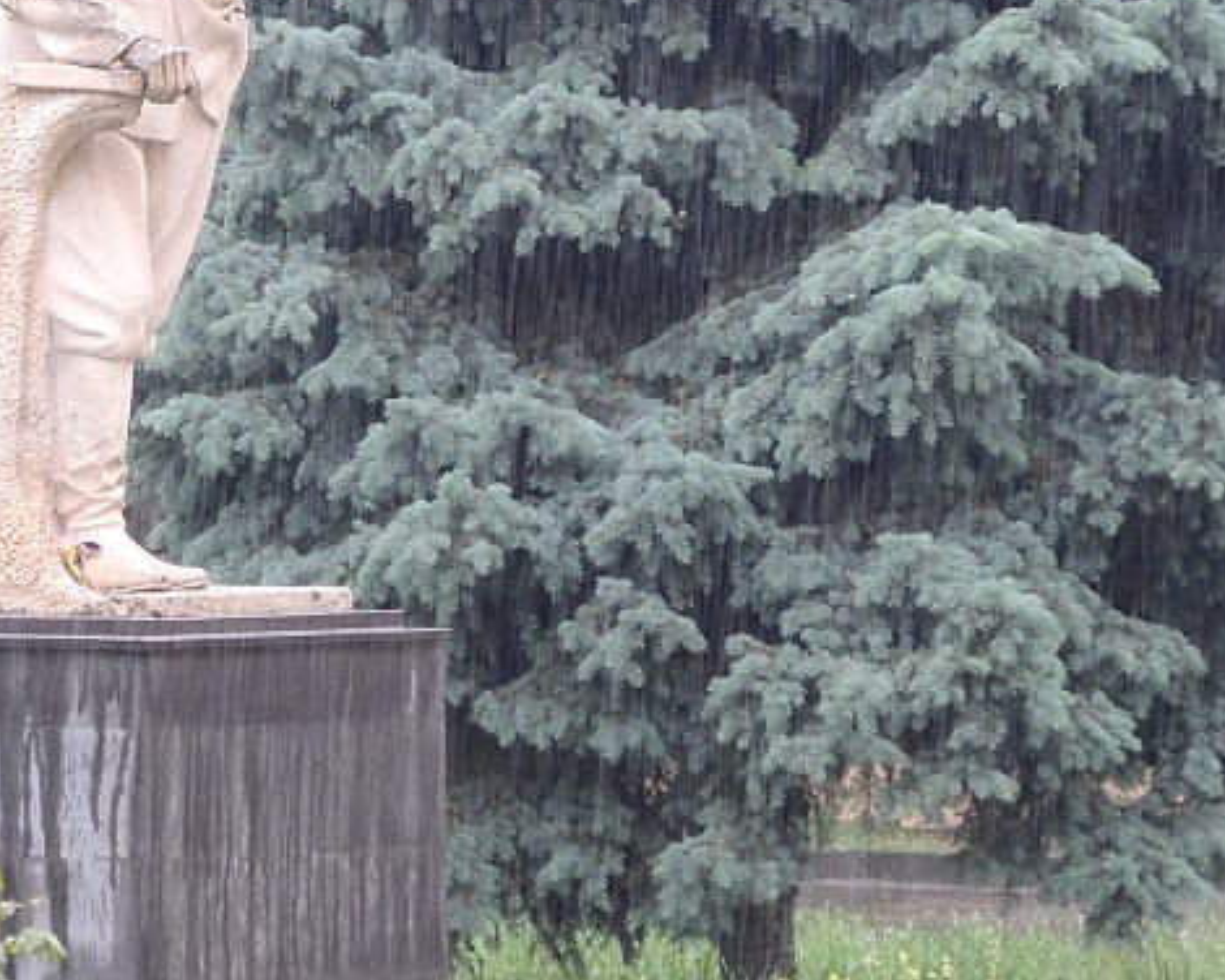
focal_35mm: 285
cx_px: 50
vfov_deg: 5.4
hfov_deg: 6.8
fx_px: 10333
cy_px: 279
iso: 250
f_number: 3.5
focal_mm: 22.1
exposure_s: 1/60
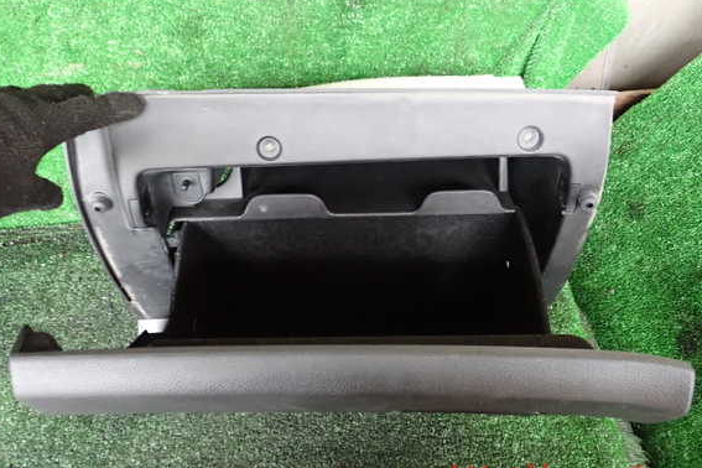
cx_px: 360
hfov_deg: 57.2
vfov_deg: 39.9
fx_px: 643
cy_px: 214
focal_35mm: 33
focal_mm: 5.4
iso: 800
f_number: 2.3
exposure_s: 1/25
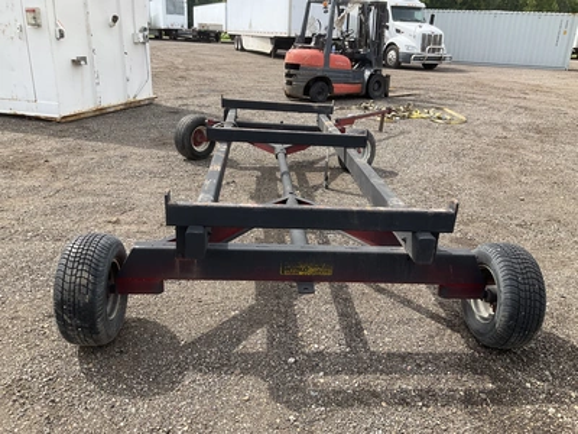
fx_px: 484
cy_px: 217
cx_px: 289
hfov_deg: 61.7
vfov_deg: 48.2
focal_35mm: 29
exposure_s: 1/829
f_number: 1.8
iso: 25
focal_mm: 3
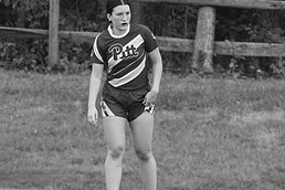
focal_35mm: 1687
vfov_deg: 0.8
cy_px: 107
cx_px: 82
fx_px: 13354
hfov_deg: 1.2
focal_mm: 500
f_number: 6.3
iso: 450
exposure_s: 1/1000
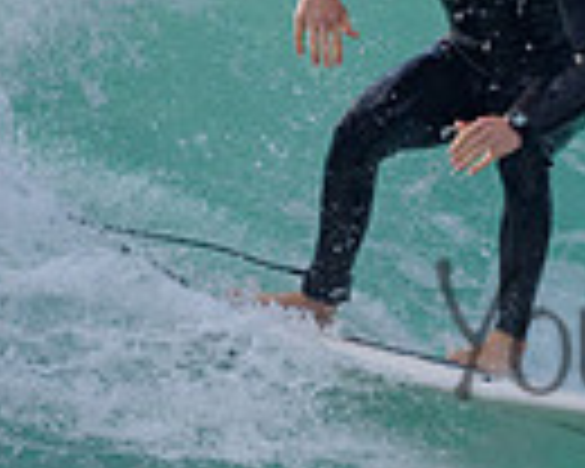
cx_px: 605
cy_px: 176
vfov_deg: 0.6
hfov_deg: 0.8
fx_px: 44427
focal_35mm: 2566
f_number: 5.6
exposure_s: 1/2000
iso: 220
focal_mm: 500
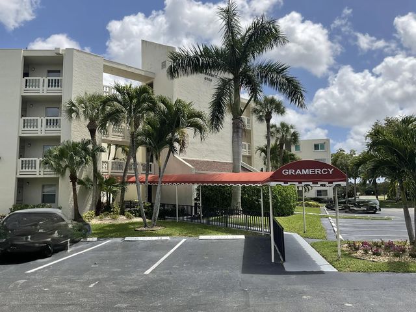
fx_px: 349
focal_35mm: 29
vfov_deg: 48.2
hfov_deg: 61.7
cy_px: 156
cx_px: 208
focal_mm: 3
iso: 16
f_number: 1.8
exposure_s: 1/2227
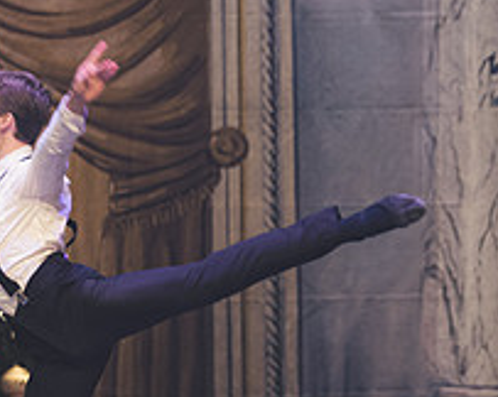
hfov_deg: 3.2
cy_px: 348
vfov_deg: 2.6
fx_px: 8879
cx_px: 189
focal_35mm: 603
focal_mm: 150
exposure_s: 1/320
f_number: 2.8
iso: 900
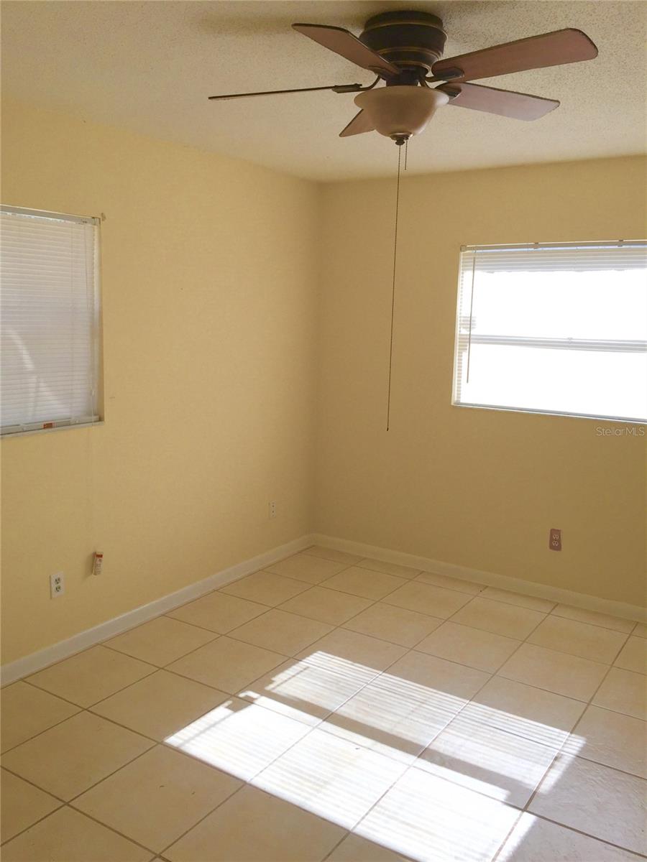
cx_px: 324
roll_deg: -0.4
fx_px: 723
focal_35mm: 29
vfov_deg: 61.7
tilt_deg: -9.9
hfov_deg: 48.2
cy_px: 431
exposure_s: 1/366
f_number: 2.2
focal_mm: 4.15
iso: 32
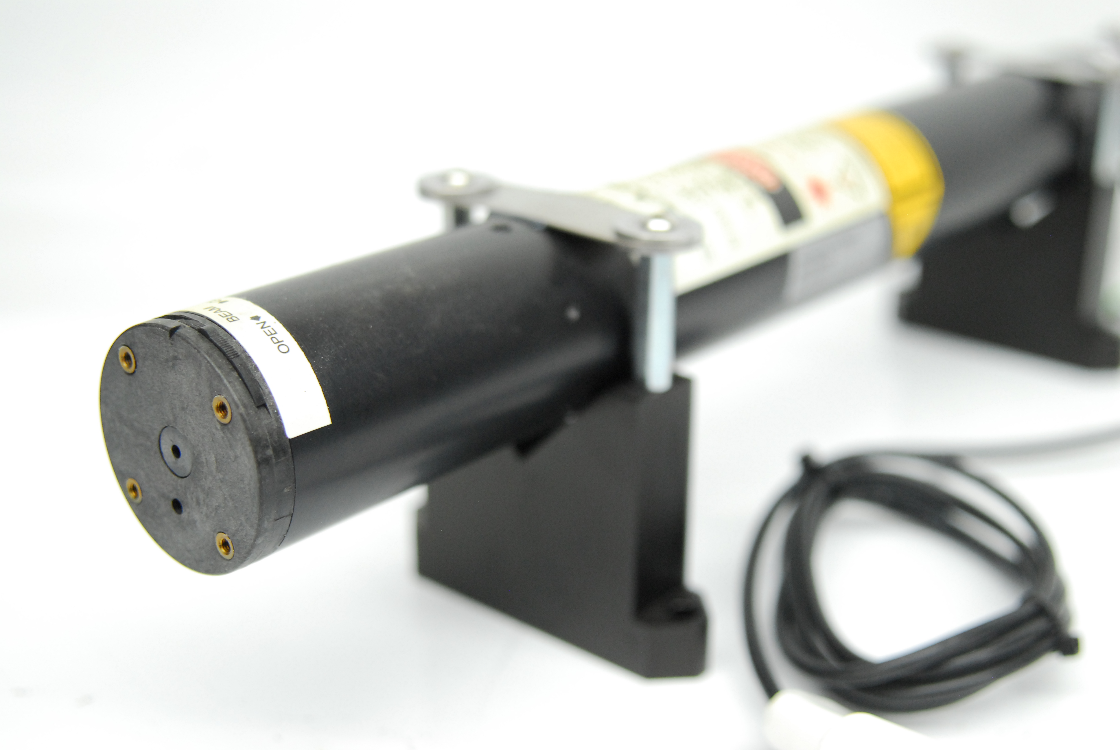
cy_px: 375
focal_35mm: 52
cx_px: 560
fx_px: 1635
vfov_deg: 25.8
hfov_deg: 37.8
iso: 800
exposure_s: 1/100
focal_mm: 35
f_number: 3.2
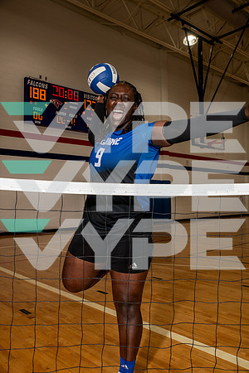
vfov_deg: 58.7
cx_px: 124
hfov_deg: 41.1
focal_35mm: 32
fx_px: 332
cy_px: 186
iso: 320
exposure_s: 1/250
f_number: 6.3
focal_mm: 32
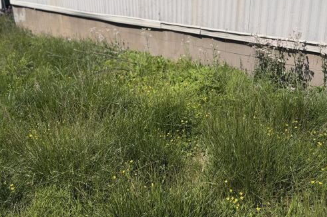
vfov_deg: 38.4
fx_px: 309
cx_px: 166
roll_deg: +1.4
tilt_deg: -17.7
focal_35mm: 34
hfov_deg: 55.8
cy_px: 74
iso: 80
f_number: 1.78
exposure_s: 1/6711
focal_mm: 6.76
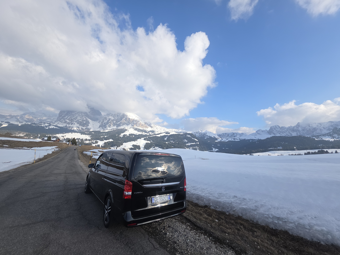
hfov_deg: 106.2
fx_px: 128
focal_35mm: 13
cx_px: 170
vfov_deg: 89.9
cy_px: 128
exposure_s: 1/686
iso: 20
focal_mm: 2.2
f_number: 1.9
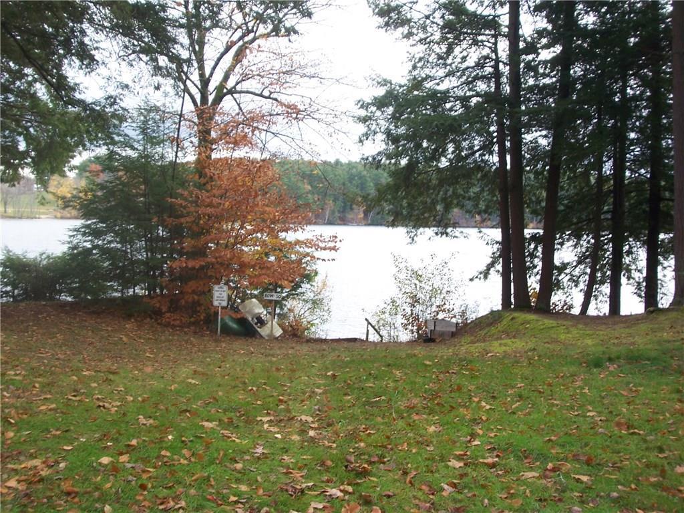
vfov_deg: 36.8
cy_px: 256
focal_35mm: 39
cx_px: 342
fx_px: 771
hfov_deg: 47.9
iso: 64
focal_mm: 6.4
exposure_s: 1/60
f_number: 3.9
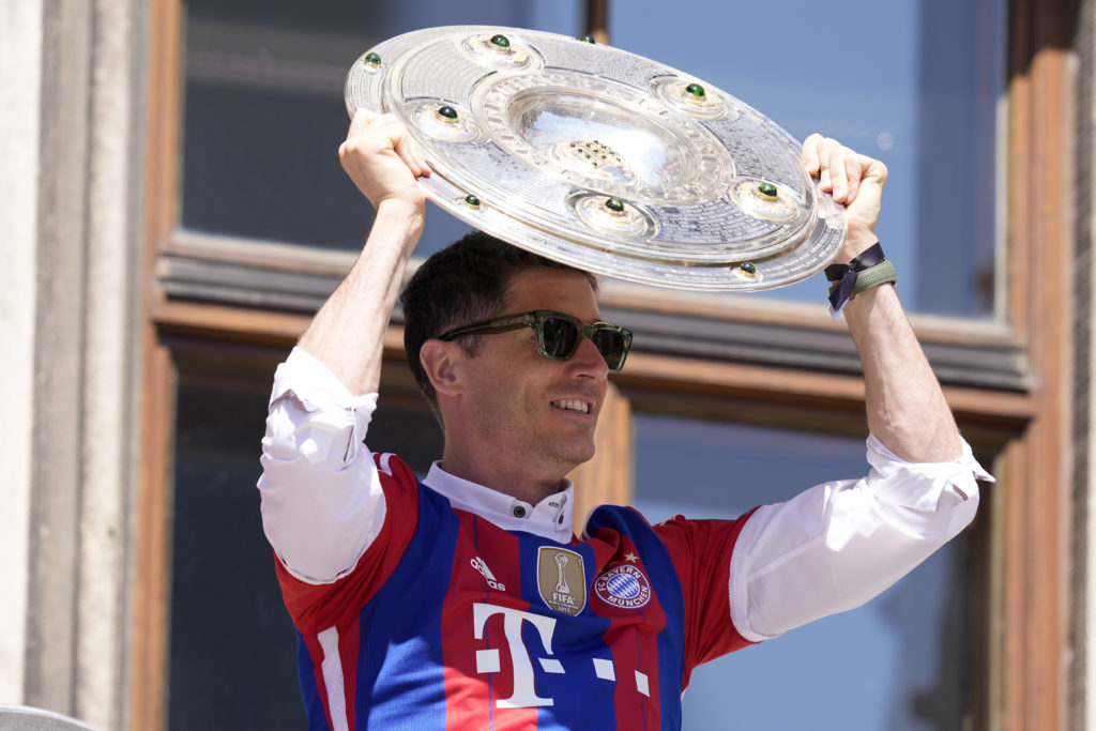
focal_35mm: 600
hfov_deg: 3.4
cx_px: 548
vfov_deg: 2.3
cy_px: 366
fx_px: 18268
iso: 200
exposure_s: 1/1000
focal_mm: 400
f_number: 4
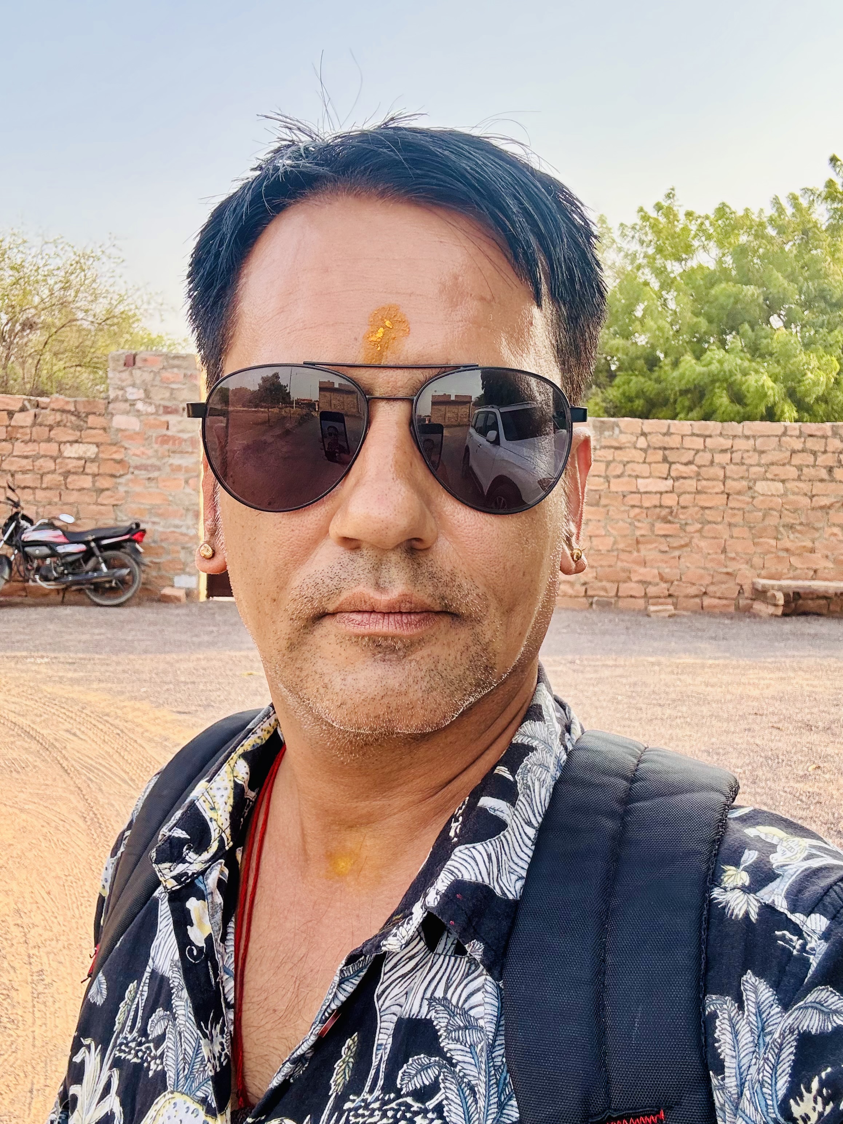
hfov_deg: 46.8
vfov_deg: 60.0
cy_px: 562
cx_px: 422
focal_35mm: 30
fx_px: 974
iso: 40
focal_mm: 2.69
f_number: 1.9
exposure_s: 1/153
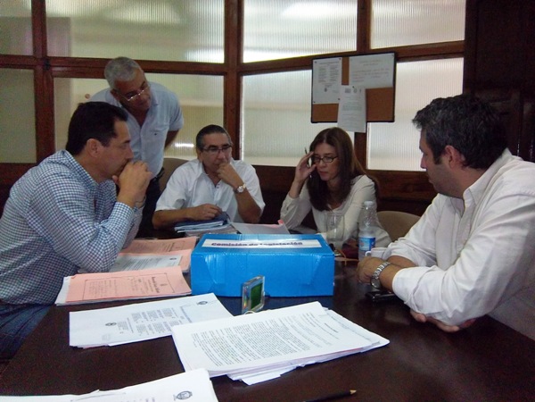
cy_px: 201
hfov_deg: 63.4
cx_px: 268
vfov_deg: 49.7
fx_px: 433
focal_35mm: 28
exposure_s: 1/30
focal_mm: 5.05
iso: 320
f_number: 3.5
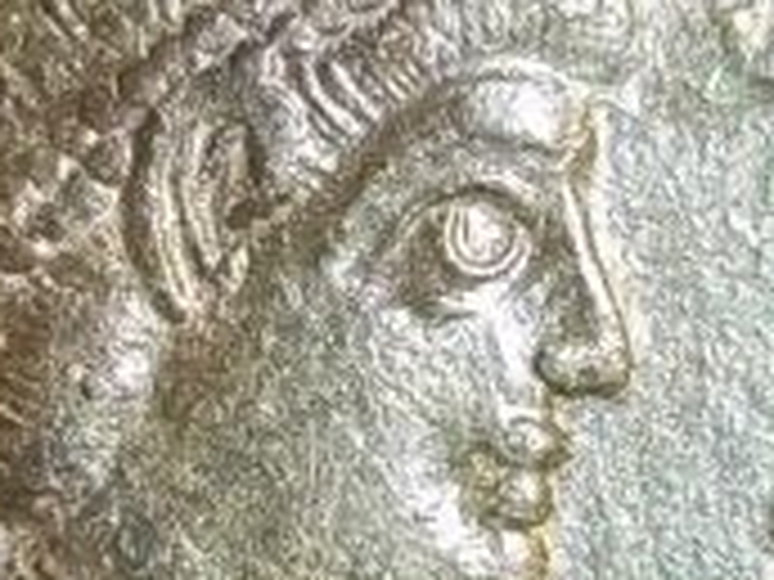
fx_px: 2102
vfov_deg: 15.7
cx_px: 378
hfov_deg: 20.9
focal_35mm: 94
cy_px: 391
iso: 80
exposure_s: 1/30
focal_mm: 6.5
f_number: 3.1
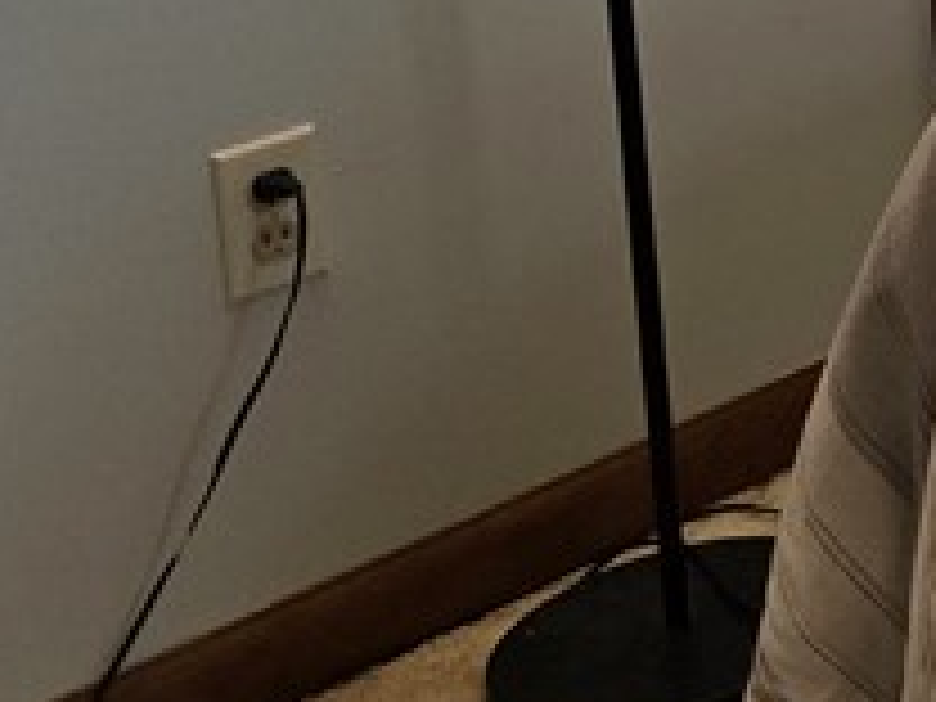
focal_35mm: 113
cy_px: -688
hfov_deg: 13.4
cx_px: 2178
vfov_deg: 11.8
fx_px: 3055
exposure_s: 1/120
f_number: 1.7
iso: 250
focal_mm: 6.3
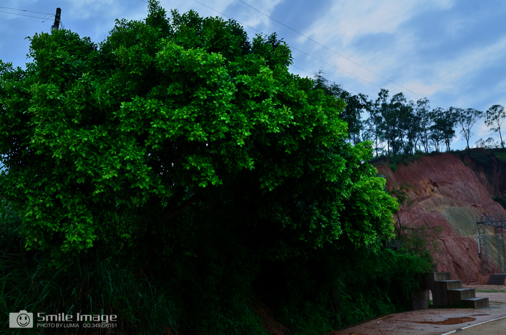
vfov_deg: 39.8
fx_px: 463
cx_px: 253
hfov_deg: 57.3
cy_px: 168
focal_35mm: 33
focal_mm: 22
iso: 100
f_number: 8
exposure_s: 1/40
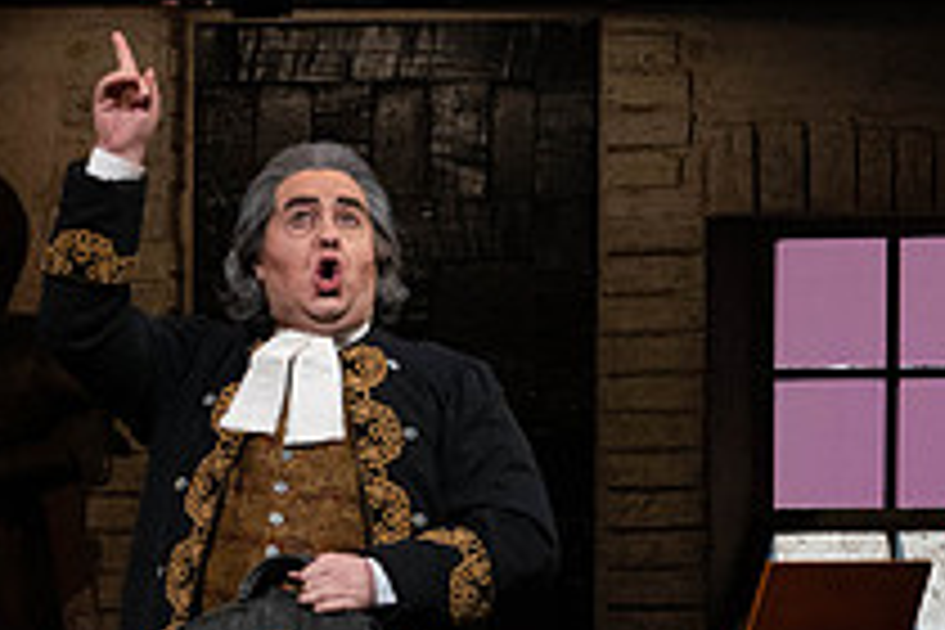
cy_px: 668
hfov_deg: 4.2
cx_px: 4
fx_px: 12966
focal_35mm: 494
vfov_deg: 2.8
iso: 3200
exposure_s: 1/250
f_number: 8
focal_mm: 179
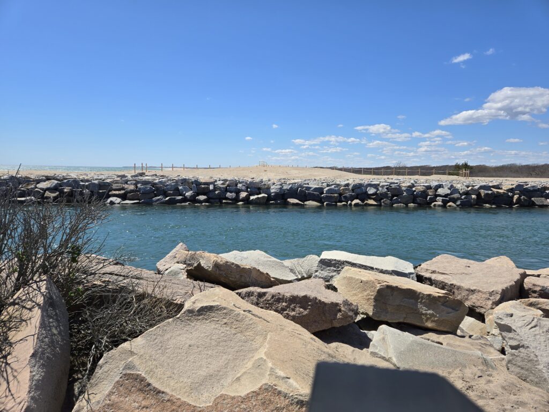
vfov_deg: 58.9
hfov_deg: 73.9
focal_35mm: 23
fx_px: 365
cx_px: 274
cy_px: 206
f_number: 1.8
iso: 25
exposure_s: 1/2737
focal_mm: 5.4
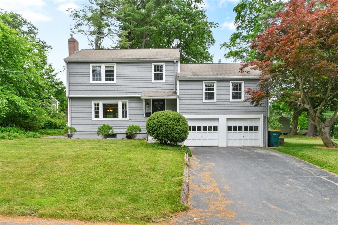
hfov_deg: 61.9
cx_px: 169
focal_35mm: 30
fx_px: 282
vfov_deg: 43.6
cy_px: 112
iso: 1000
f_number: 6.3
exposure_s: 1/2000
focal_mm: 20
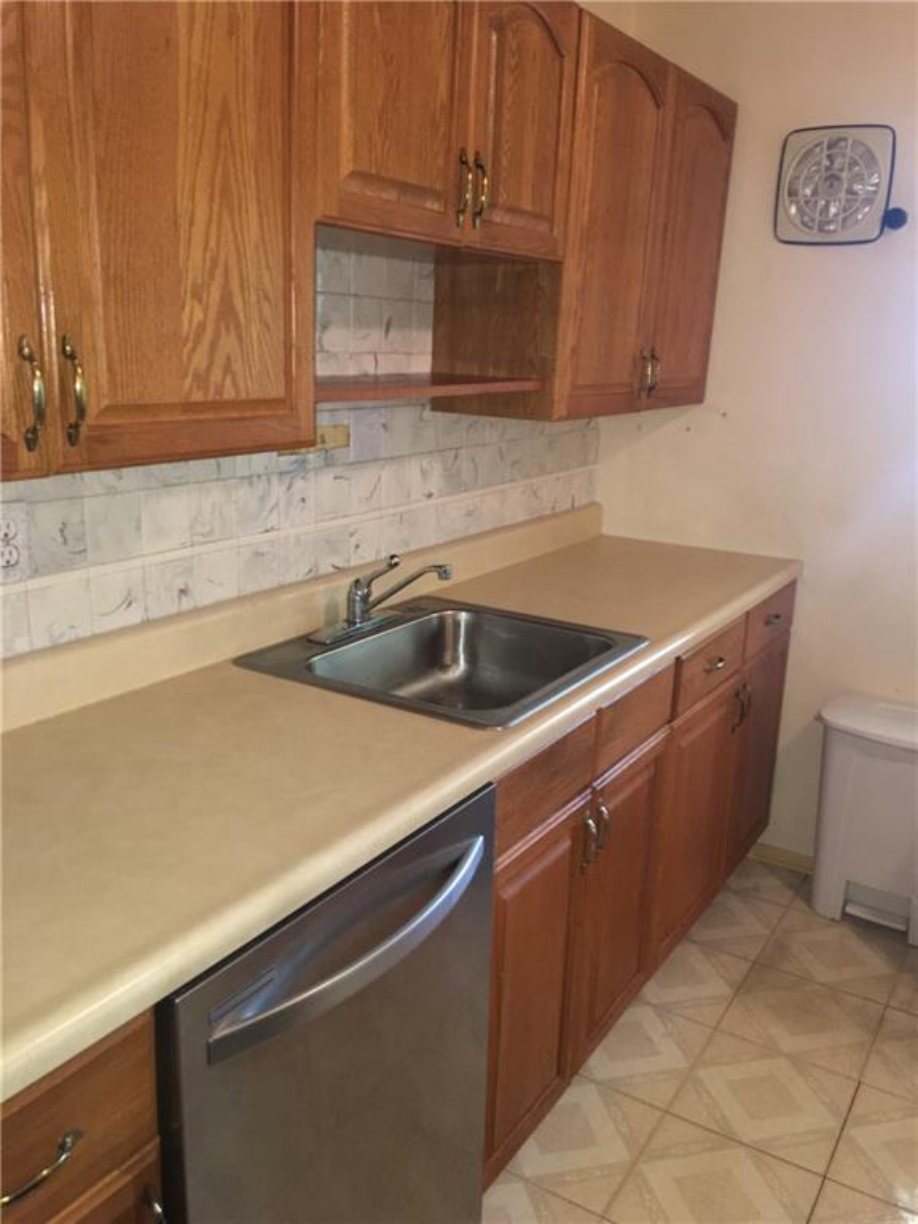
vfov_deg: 61.7
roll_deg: -2.3
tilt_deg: -13.2
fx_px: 1025
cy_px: 612
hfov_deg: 48.2
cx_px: 459
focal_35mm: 29
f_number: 2.2
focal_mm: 4.15
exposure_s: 1/16
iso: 64
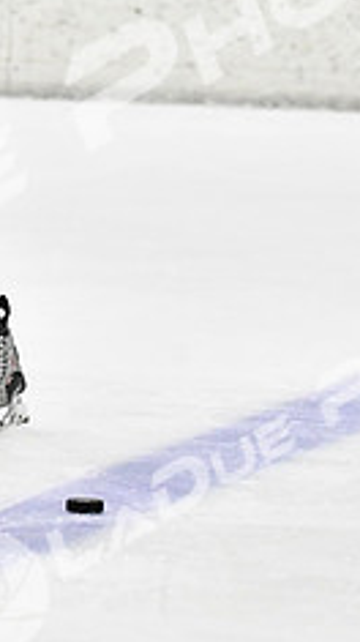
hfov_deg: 2.8
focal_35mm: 427
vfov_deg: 5.1
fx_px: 7254
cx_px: -85
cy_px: 193
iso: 5000
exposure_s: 1/1250
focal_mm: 110
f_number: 2.8
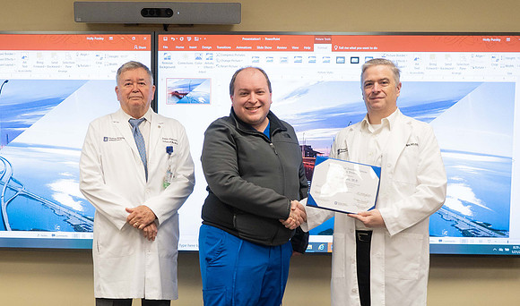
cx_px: 215
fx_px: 785
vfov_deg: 21.9
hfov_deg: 36.5
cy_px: 231
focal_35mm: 56
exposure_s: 1/160
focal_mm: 33
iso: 1000
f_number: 4
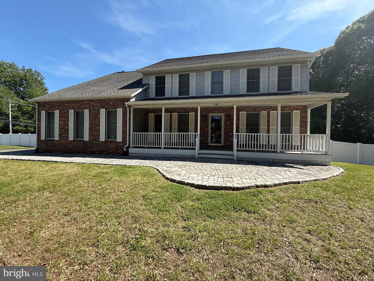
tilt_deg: +0.0
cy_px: 140
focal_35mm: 14
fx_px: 151
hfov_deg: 102.1
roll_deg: -1.7
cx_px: 187
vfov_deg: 85.7
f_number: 2.2
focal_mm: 2.22
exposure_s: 1/970
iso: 50
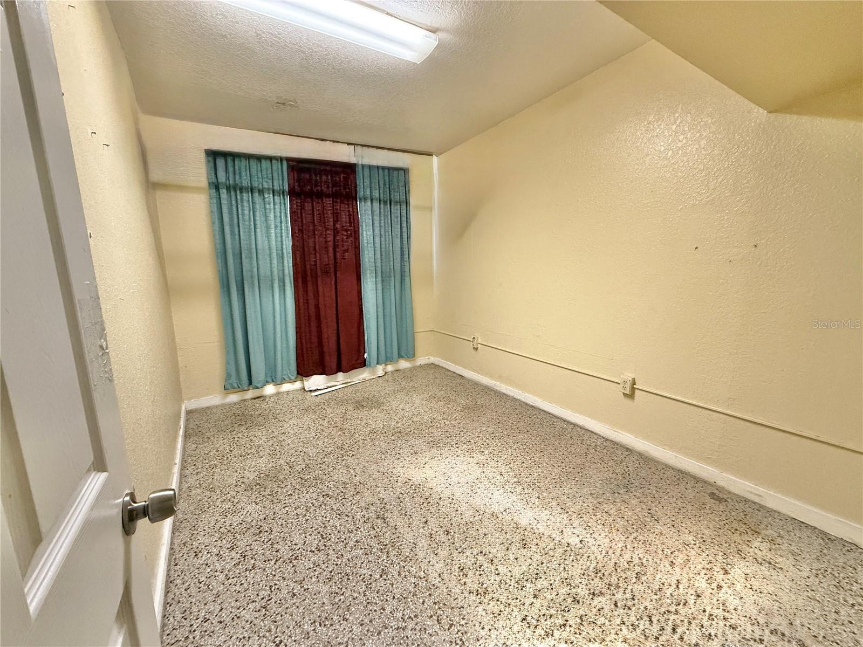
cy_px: 324
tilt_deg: -9.7
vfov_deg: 85.7
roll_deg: +0.1
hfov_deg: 102.1
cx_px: 432
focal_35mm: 14
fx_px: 349
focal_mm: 2.22
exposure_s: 1/60
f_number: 2.2
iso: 500
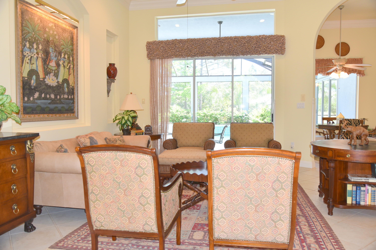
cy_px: 125
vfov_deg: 47.9
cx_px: 188
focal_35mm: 27
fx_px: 282
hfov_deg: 67.4
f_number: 5
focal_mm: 27
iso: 800
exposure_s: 1/100
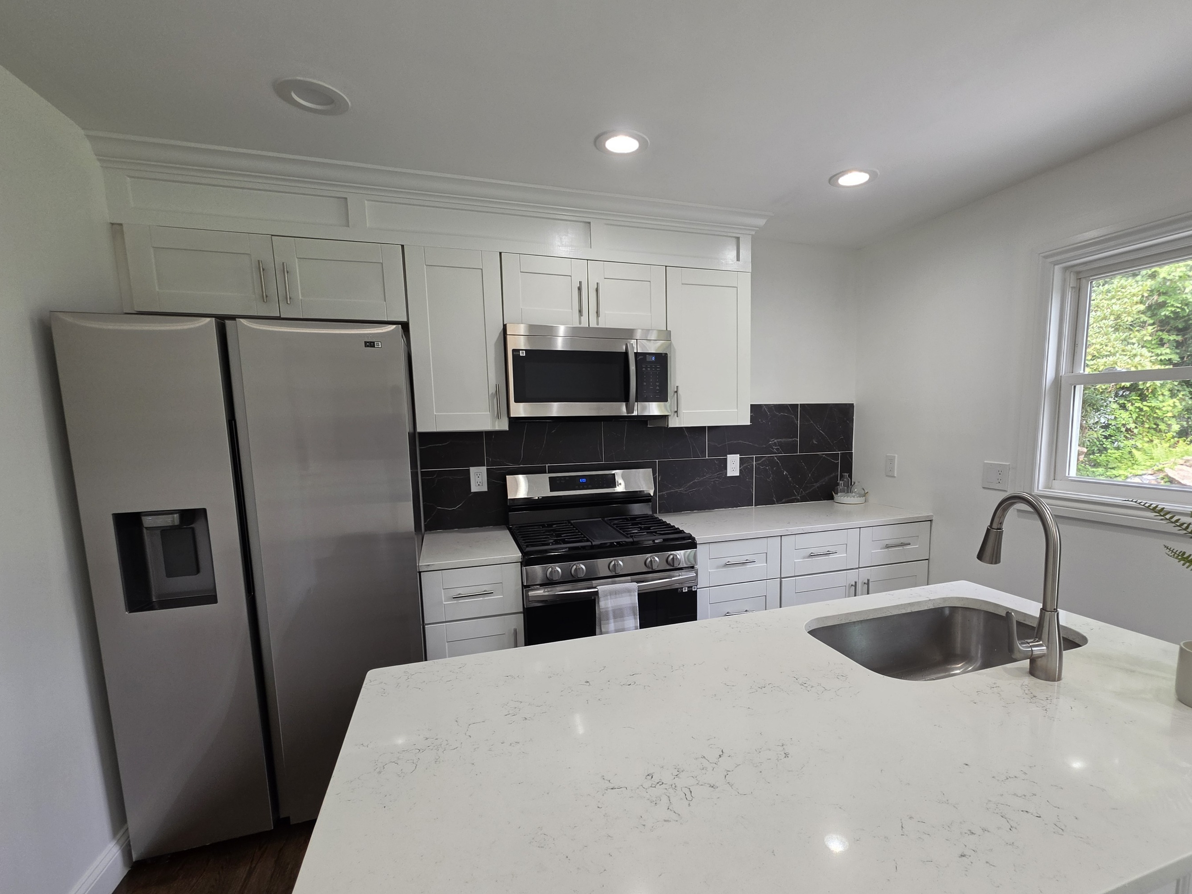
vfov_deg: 81.5
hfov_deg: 97.8
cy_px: 492
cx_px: 658
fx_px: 517
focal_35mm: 15
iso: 80
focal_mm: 2.2
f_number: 1.9
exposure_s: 1/120
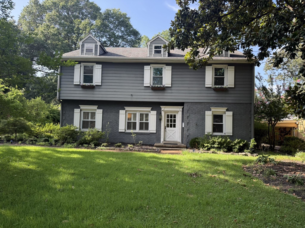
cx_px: 152
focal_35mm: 24
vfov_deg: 56.8
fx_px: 211
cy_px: 114
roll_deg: -1.6
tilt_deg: +3.9
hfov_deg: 71.6
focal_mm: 6.76
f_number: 1.78
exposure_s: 1/665
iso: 100
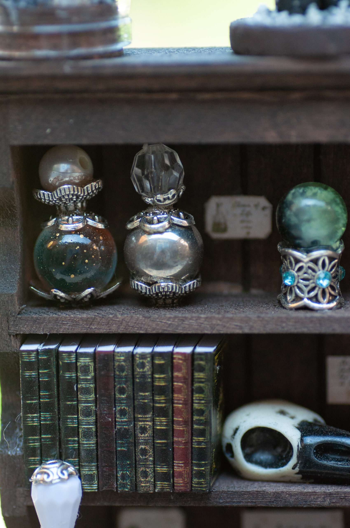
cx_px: 175
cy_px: 264
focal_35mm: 135
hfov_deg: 10.1
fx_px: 1974
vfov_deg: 15.2
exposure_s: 1/800
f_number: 4.5
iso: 500
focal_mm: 90
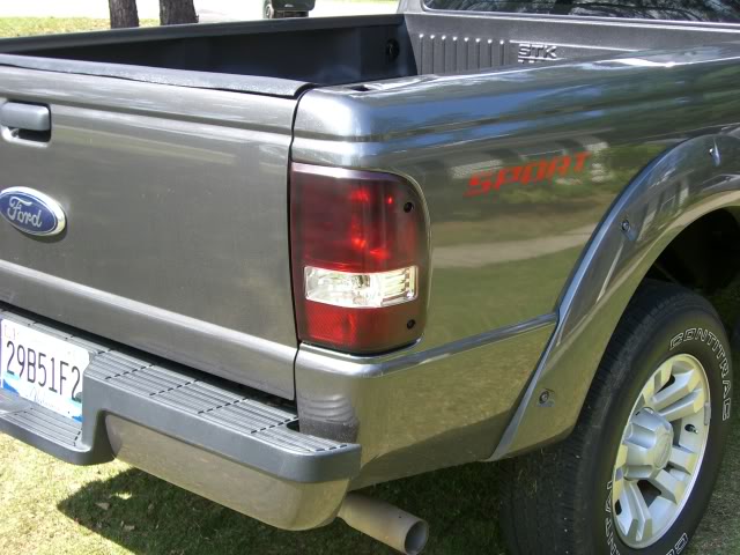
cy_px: 278
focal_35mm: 55
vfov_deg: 26.6
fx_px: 1176
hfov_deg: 34.9
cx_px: 370
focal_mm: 9
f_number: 3.3
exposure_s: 1/160
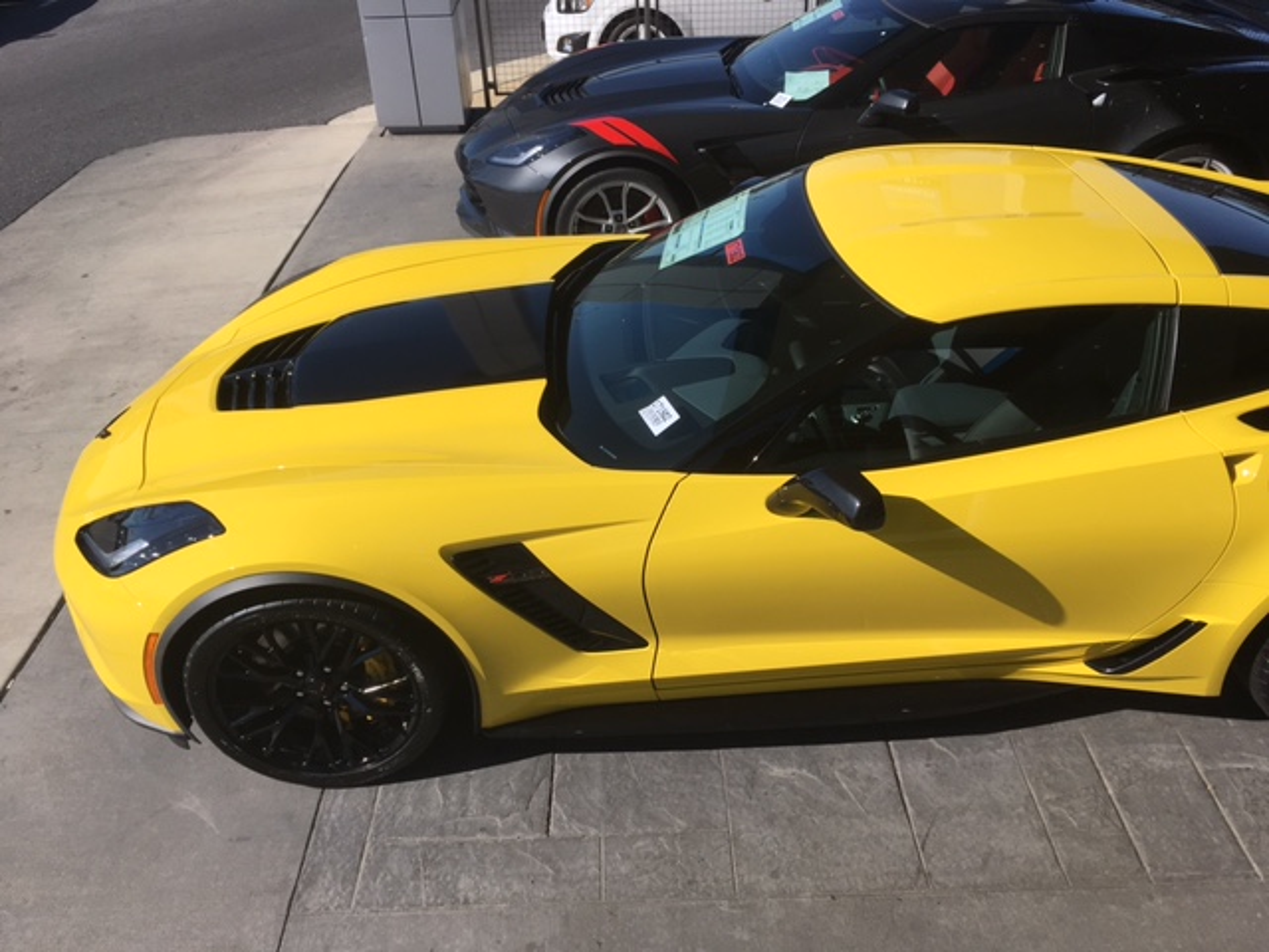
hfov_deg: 61.7
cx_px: 634
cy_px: 476
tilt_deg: -37.1
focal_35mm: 29
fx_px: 1063
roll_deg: +2.1
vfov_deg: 48.2
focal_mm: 4.15
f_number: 2.2
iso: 25
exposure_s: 1/2404
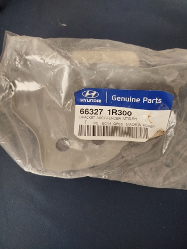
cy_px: 124
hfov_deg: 56.8
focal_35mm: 24
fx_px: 173
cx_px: 94
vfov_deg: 71.6
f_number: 1.7
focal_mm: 5.31
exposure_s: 1/20
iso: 500
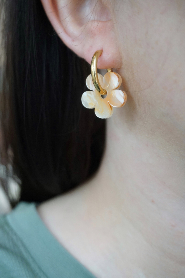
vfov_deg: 41.1
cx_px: 92
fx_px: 370
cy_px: 139
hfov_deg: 28.1
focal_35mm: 48
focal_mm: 32
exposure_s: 1/60
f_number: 5
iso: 800
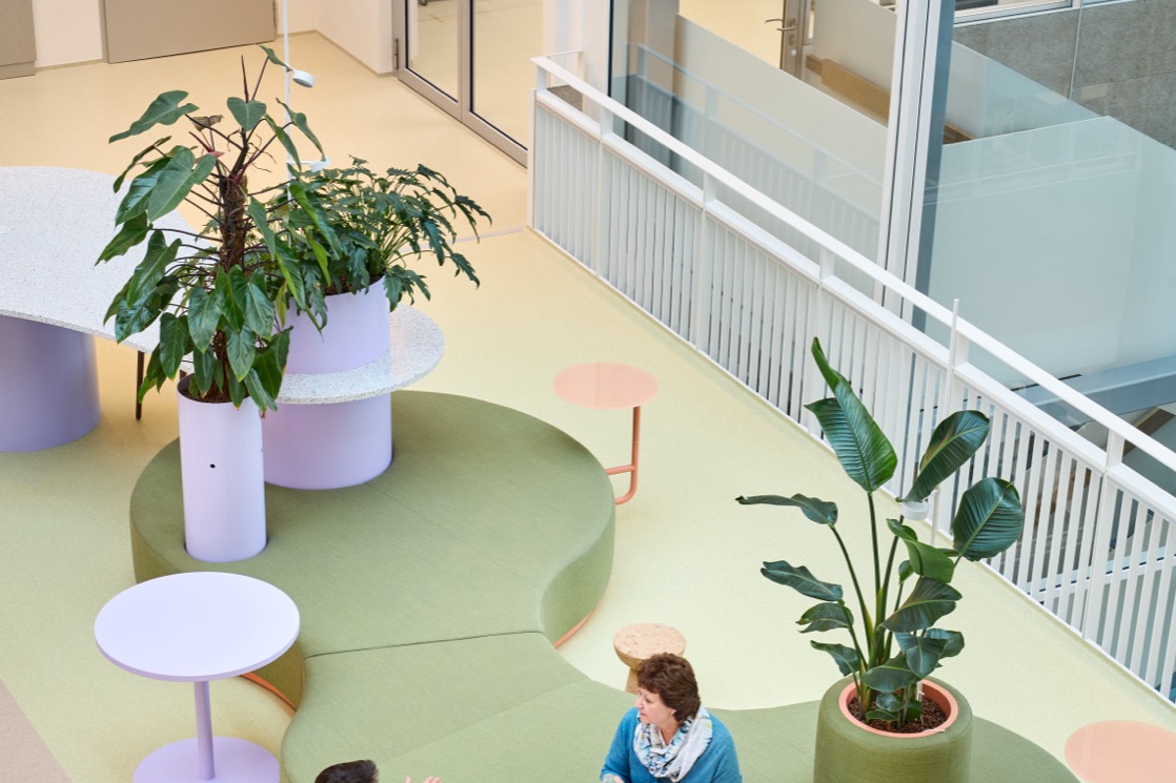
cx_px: 589
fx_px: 2482
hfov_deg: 26.7
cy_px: 367
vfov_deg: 17.9
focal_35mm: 76
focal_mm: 50
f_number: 5.6
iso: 1000
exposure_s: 1/50
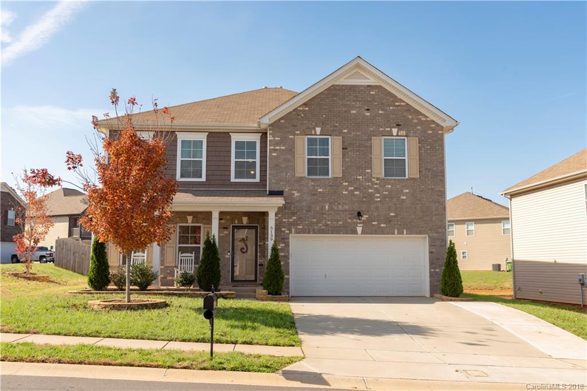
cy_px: 196
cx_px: 294
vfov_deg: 38.9
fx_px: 554
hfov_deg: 55.8
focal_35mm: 34
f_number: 7.1
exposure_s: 1/125
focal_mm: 34
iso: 100
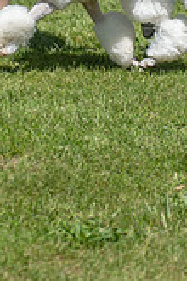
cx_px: 148
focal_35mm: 246
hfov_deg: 5.6
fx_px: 1917
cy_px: -47
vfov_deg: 8.3
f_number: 4
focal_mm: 70
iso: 100
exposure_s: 1/1000
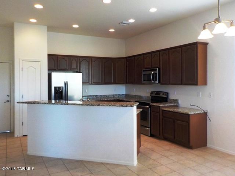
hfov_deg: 60.0
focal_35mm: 30
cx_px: 118
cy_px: 88
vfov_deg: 46.8
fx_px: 204
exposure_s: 1/30
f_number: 3.3
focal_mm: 4.1
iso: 320
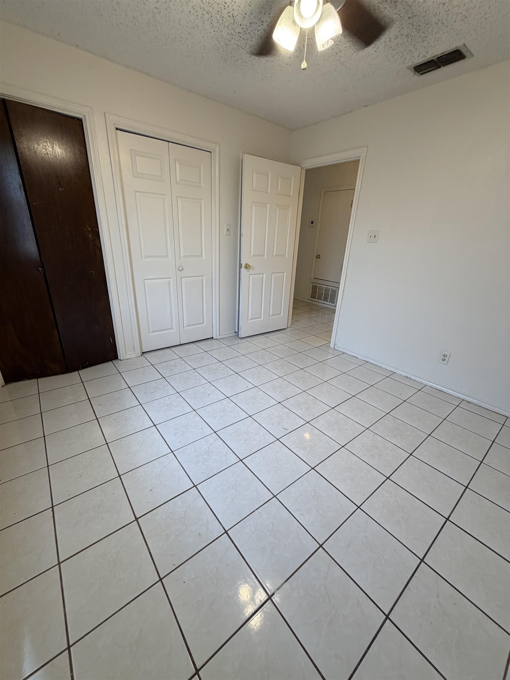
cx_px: 255
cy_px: 340
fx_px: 275
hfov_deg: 85.7
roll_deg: -3.0
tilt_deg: -22.2
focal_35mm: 14
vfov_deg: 102.1
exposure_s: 1/120
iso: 200
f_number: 2.2
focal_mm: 2.22
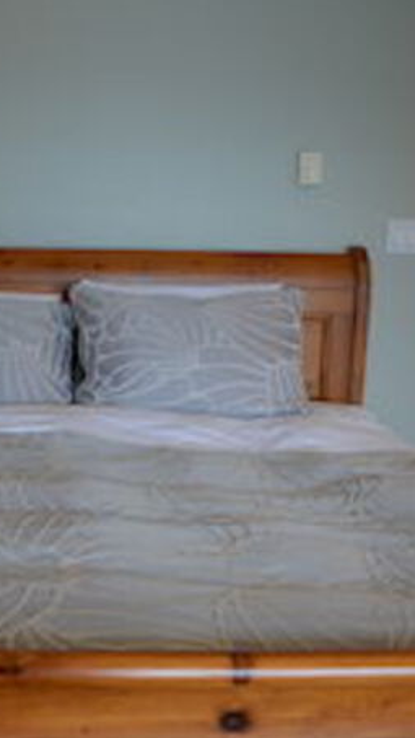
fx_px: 880
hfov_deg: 25.7
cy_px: 383
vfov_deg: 45.5
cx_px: 41
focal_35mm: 45
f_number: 4
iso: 500
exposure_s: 1/60
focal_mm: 18
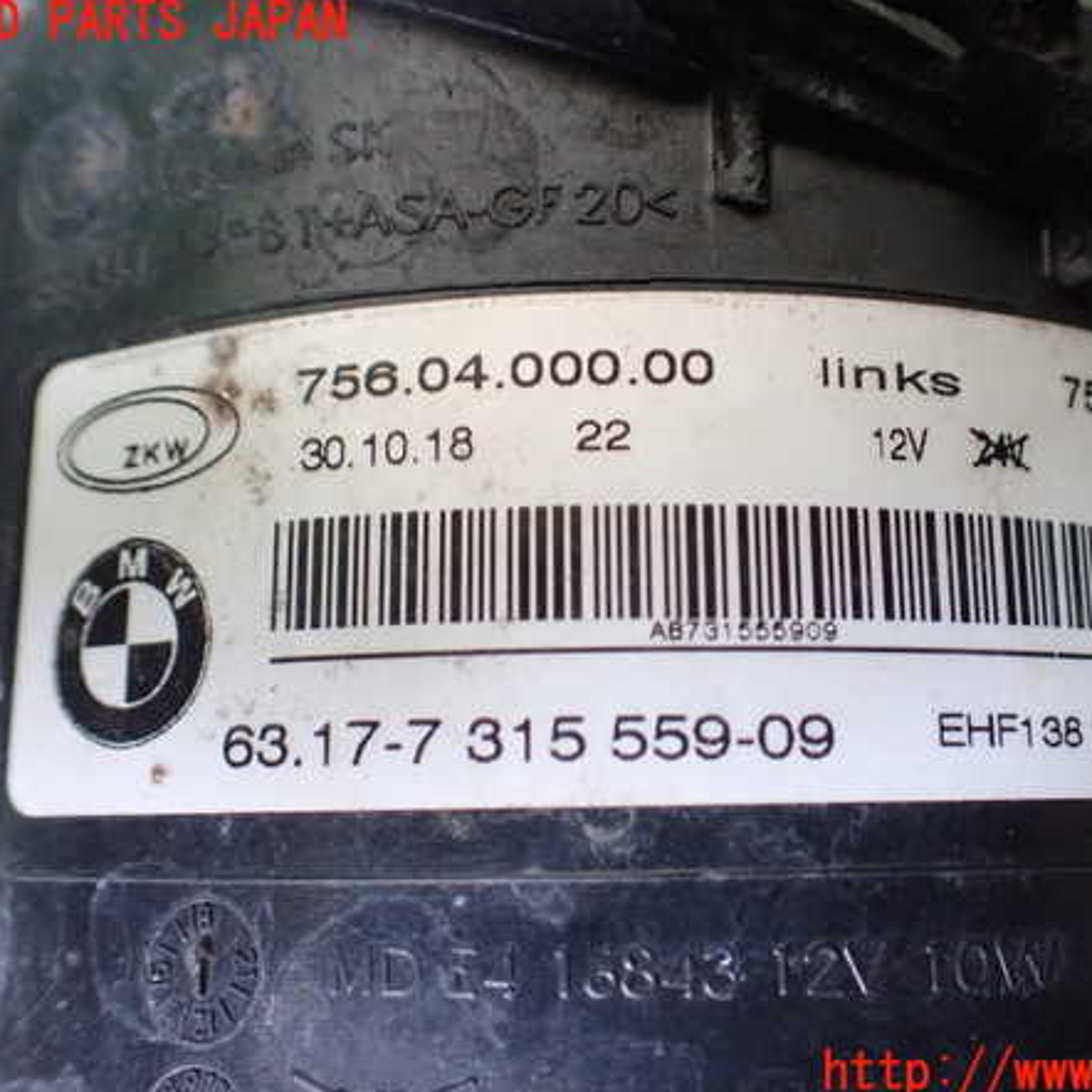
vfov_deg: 46.0
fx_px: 1285
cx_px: 640
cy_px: 548
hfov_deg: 45.9
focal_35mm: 36
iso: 800
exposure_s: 1/100
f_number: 2.3
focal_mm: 5.4
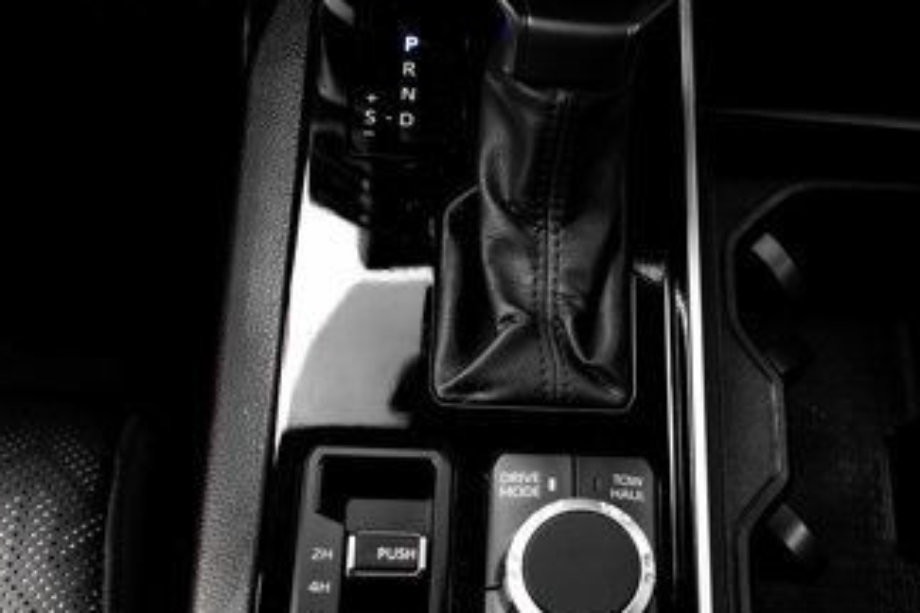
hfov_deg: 32.7
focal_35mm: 60
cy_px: 264
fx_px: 1533
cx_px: 693
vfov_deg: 22.6
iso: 500
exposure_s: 1/320
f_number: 4.5
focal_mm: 24
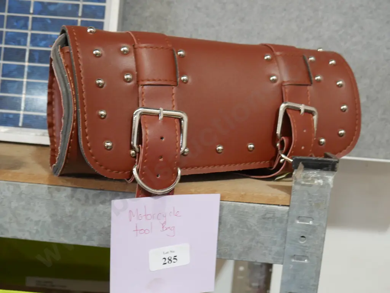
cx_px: 195
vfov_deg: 36.0
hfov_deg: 46.8
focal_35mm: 40
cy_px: 146
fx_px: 451
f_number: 4.4
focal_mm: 20
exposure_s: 1/60
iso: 1000
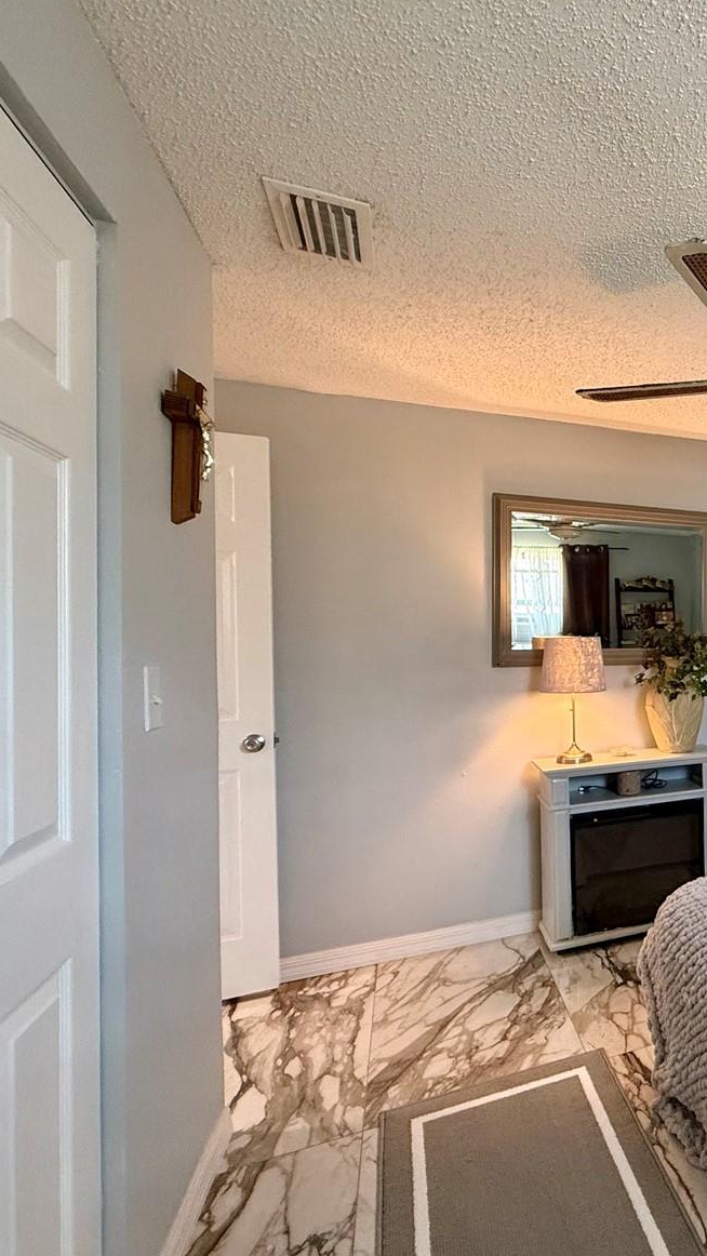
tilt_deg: +0.3
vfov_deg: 83.8
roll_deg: +0.9
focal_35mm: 21
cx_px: 763
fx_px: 700
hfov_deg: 42.9
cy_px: 642
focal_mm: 2.22
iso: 320
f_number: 2.2
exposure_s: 1/60
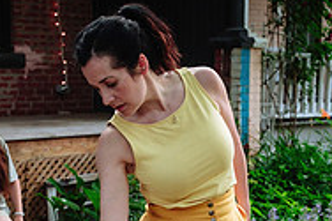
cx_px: 135
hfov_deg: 23.4
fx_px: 802
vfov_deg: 15.6
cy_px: 181
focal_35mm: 87
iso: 500
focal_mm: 17
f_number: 1.8
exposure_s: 1/500
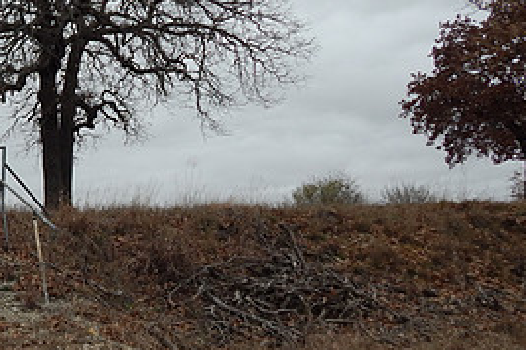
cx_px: -20
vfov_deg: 25.9
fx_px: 760
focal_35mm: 52
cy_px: 219
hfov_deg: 34.2
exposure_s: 1/400
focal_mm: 4
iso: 125
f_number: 6
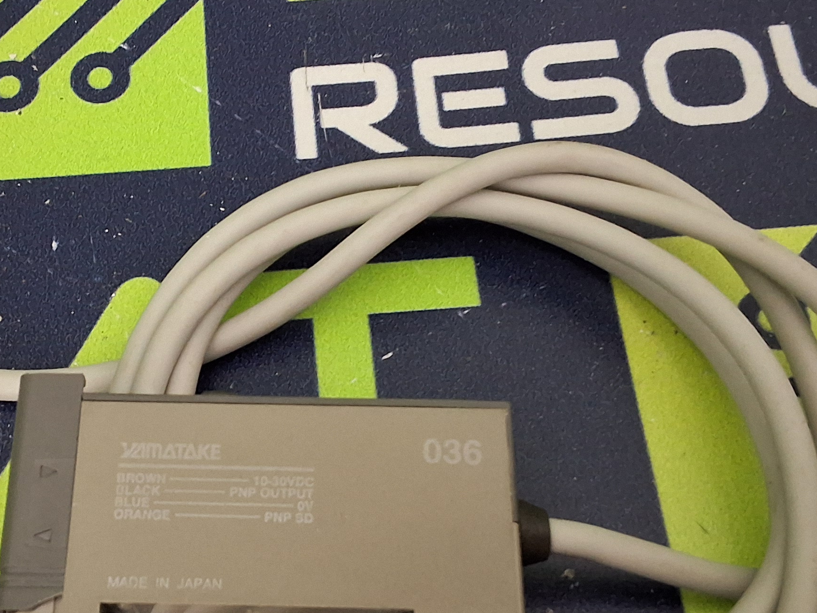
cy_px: 313
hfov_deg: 35.8
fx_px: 1251
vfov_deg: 27.5
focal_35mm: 53
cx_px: 278
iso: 400
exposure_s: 1/20
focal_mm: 2.91
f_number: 1.9
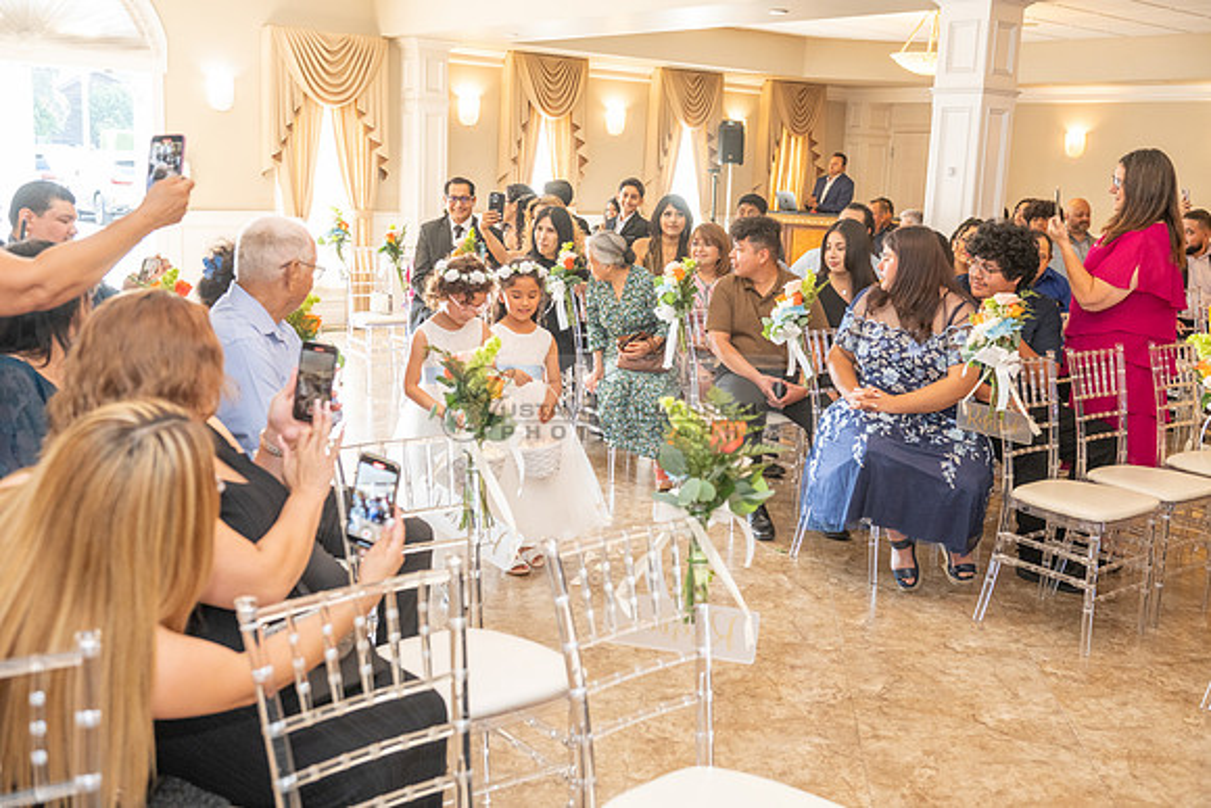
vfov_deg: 36.9
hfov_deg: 53.1
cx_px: 606
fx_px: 1211
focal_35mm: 36
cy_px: 404
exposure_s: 1/200
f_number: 4.5
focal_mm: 36
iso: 1250
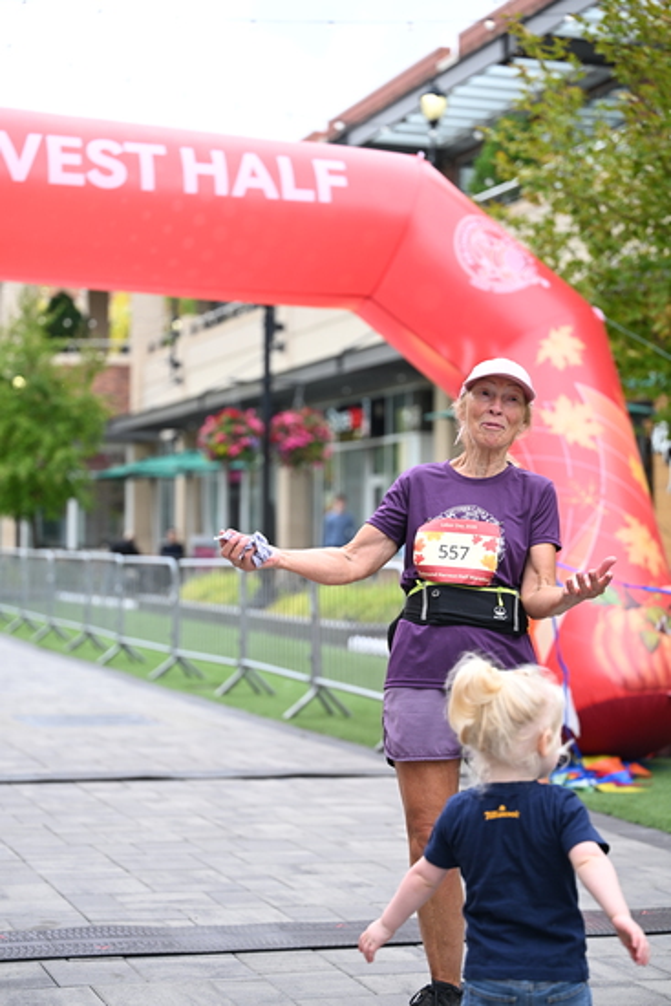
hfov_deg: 19.5
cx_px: 336
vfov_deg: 28.8
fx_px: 1956
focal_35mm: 70
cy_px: 503
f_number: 2.8
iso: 400
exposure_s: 1/1000
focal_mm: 70
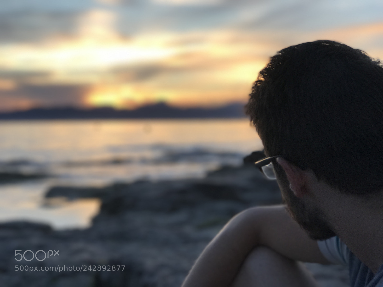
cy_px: 144
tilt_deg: -2.9
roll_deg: -0.1
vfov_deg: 25.7
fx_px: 631
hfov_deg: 33.8
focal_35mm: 57
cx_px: 192
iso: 32
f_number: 2.8
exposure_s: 1/100
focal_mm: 6.6
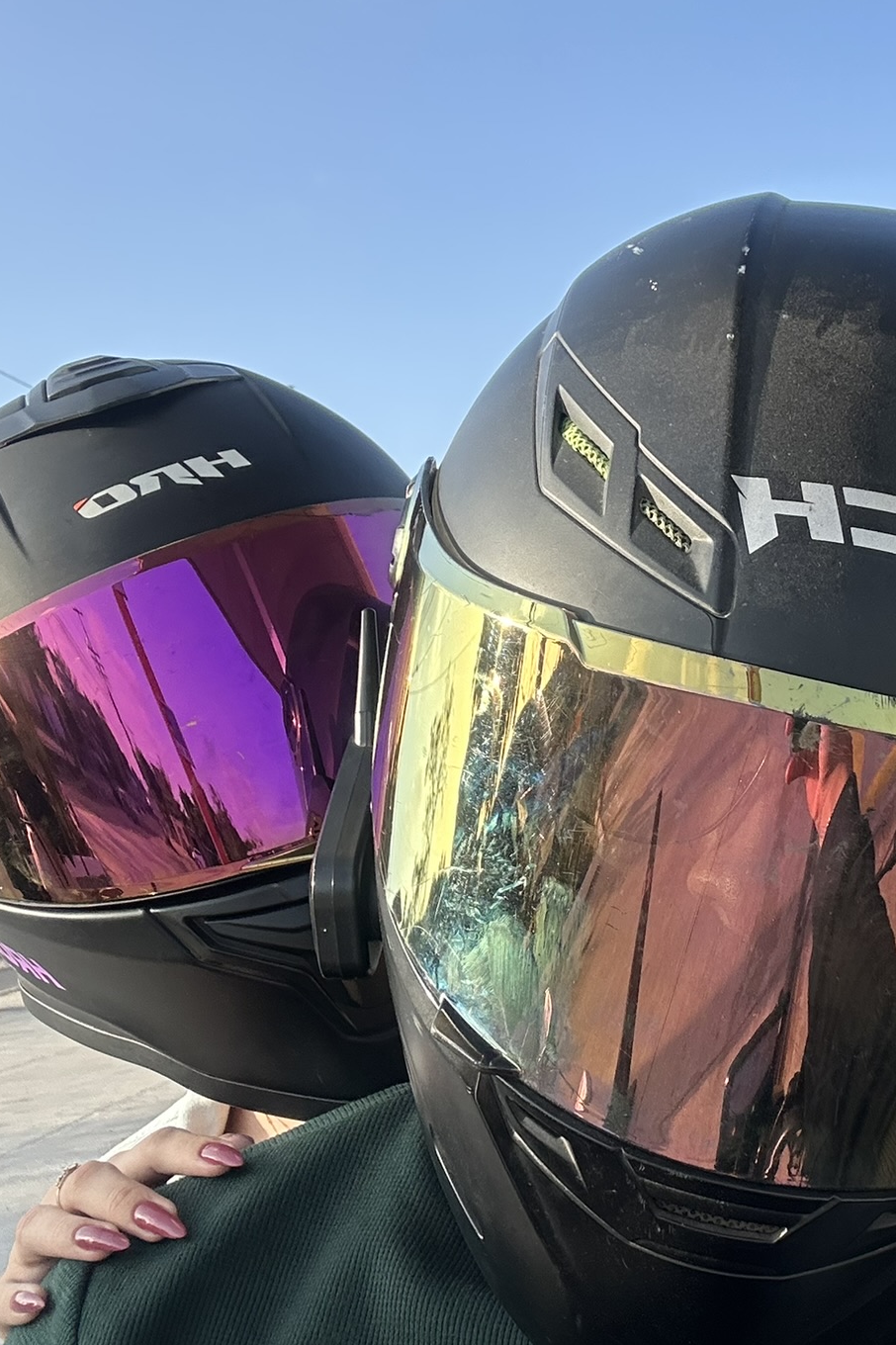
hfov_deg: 28.3
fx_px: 1755
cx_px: 659
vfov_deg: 41.9
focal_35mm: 47
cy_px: 722
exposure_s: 1/496
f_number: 1.9
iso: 25
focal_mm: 2.69
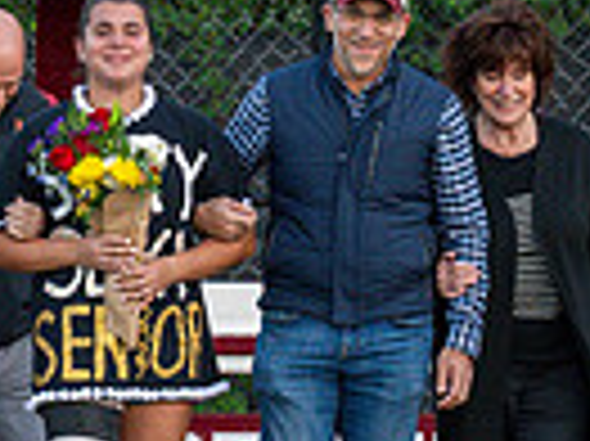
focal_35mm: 943
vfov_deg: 1.6
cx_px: 68
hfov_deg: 2.1
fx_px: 16058
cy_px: 279
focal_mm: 200
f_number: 6.3
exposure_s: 1/640
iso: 2800
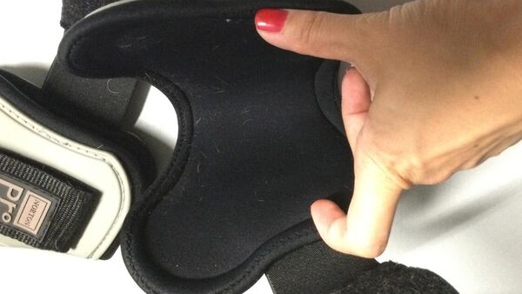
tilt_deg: -73.3
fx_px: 498
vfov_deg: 32.7
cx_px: 271
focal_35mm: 36
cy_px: 110
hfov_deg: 55.3
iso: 800
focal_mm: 3.3
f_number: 2.4
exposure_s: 1/17
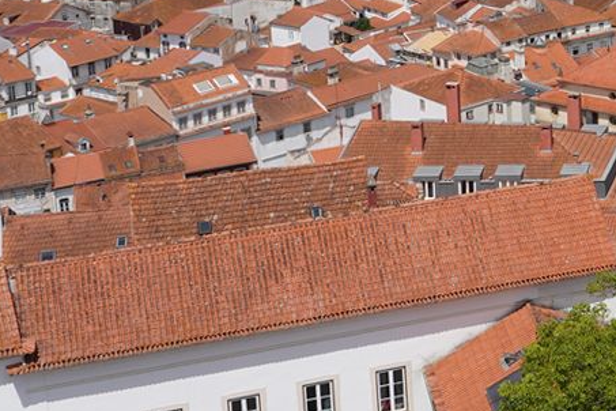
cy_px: -90
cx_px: 889
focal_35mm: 106
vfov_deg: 12.6
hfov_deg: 17.6
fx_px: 1814
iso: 100
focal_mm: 24
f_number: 18
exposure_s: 1/100
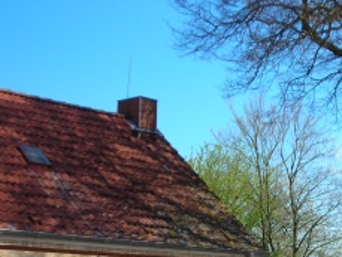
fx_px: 820
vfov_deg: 17.5
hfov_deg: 23.3
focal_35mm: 83
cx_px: 254
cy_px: 229
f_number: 6.4
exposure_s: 1/160
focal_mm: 6.3
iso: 70
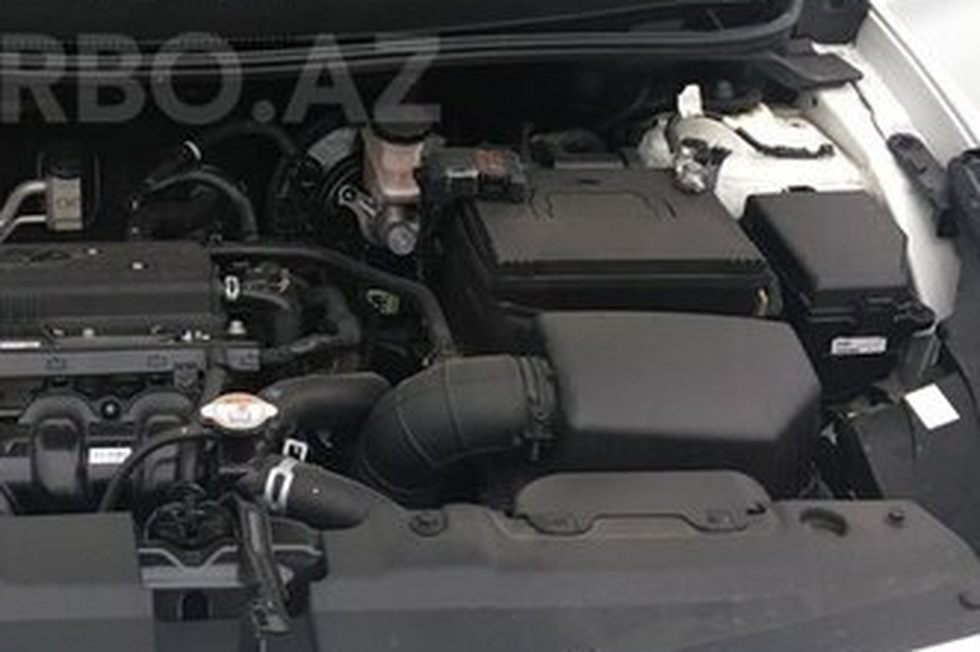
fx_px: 1632
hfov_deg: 32.1
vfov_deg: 22.1
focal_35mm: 60
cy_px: 78
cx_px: 139
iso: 50
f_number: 2.2
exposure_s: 1/33
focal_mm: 4.15
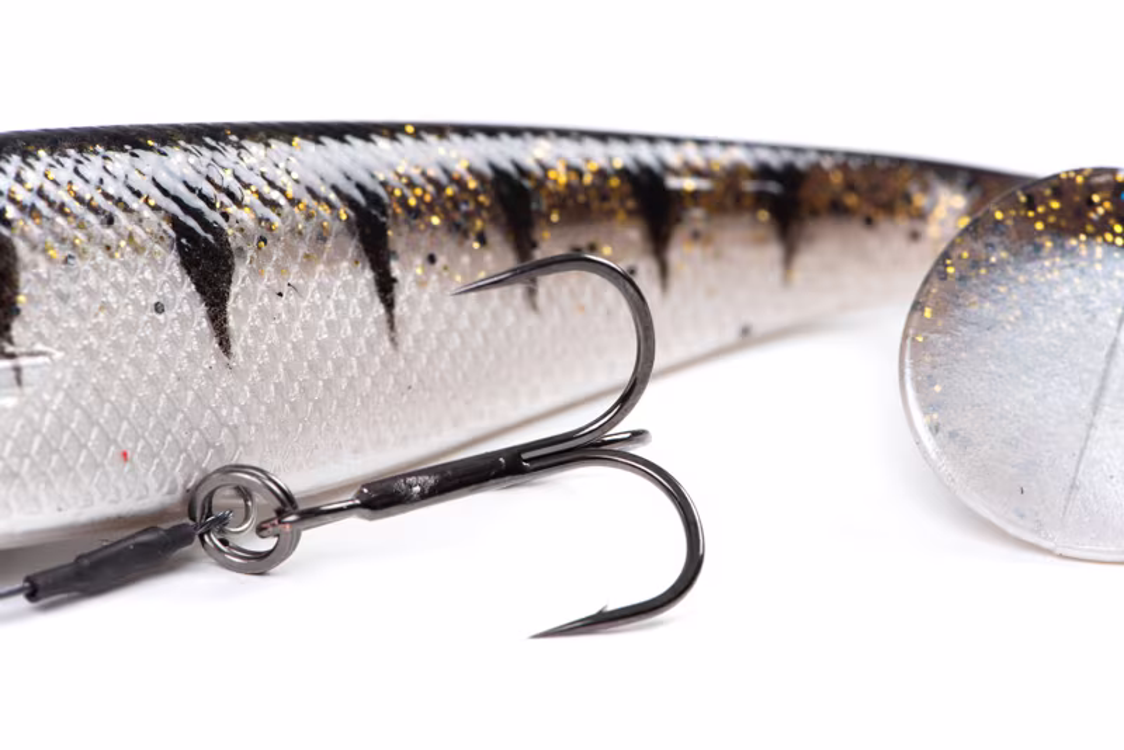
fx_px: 3279
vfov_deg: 13.1
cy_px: 375
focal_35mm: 105
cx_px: 562
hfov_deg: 19.4
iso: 125
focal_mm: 105
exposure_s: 1/160
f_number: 22
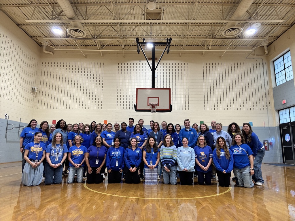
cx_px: 148
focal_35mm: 23
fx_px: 196
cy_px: 110
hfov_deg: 73.9
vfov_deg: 58.9
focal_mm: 2.69
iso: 125
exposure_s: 1/60
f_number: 1.9
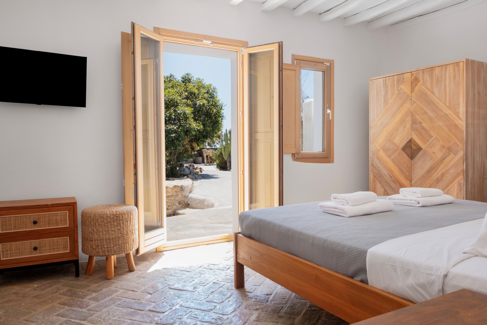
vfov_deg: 49.6
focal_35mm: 26
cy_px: 162
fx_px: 352
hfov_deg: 69.4
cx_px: 244
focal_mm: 17
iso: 400
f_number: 10
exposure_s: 1/10
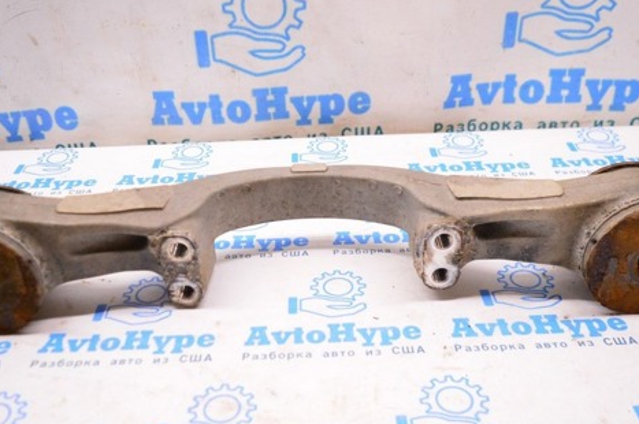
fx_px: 656
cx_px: 300
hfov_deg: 51.9
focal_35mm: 37
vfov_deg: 35.8
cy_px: 222
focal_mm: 18
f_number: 3.5
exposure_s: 1/320
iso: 3200
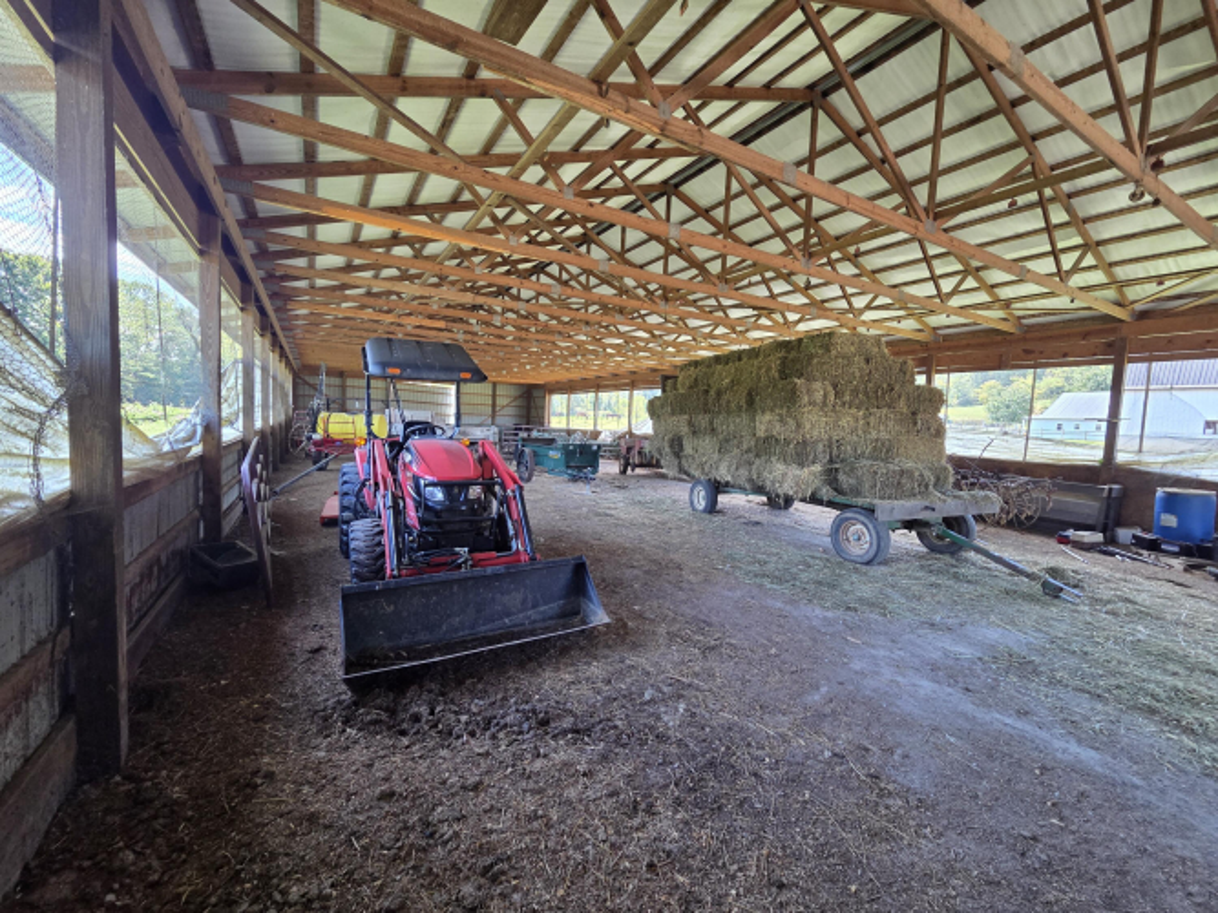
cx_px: 609
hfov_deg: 106.2
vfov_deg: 89.9
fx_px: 457
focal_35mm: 13
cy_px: 456
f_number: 2.2
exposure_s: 1/120
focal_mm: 2.2
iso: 200
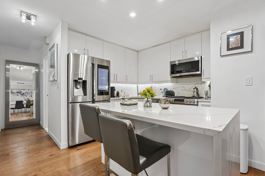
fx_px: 120
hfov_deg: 95.7
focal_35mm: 16
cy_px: 88
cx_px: 132
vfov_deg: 72.7
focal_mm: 16.3
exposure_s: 1/4
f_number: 7.1
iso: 100
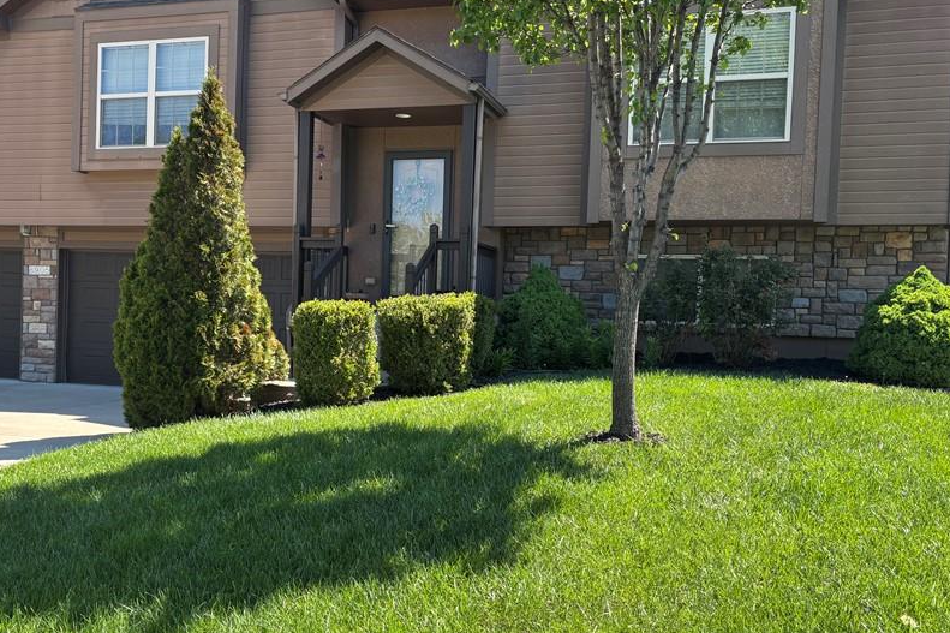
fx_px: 923
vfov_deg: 37.8
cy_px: 338
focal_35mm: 35
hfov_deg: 54.4
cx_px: 436
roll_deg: -1.6
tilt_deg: -2.0
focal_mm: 5.96
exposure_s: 1/591
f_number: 1.6
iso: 50
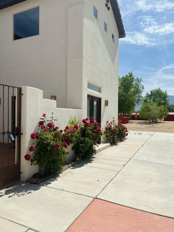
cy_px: 116
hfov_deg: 53.1
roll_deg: +0.1
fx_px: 174
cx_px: 87
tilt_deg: +0.2
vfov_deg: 67.3
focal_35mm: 26
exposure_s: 1/9434
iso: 50
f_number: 1.5
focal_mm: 5.7
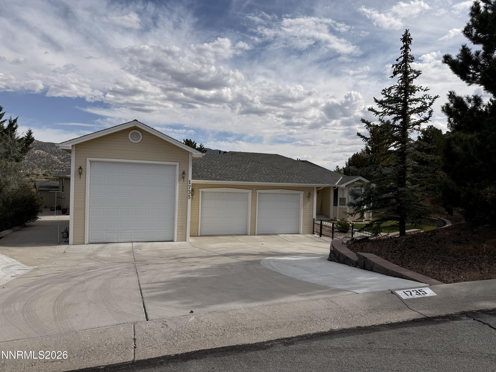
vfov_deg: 56.8
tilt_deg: -0.6
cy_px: 186
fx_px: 344
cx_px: 248
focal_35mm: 24
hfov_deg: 71.6
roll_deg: -1.9
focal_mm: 6.76
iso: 80
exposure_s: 1/9091
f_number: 1.78
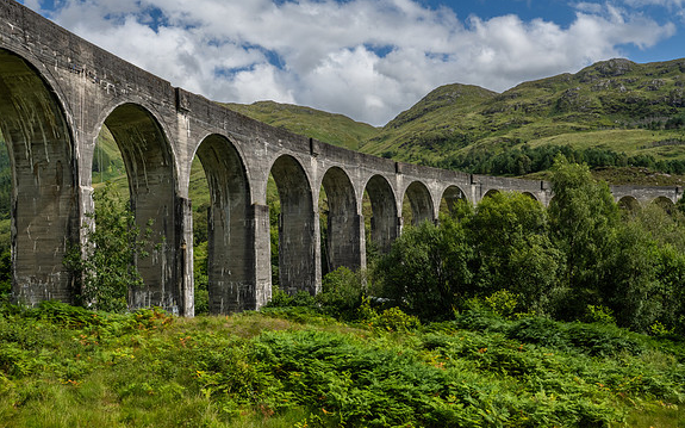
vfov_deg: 35.3
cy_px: 219
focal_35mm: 36
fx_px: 672
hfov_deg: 54.0
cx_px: 341
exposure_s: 1/250
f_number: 22
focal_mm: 35
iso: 500
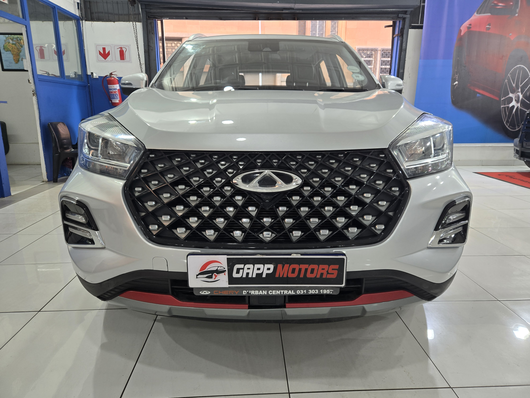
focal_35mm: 23
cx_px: 265
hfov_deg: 73.9
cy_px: 199
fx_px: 352
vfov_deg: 58.9
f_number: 1.8
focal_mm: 5.4
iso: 80
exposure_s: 1/100
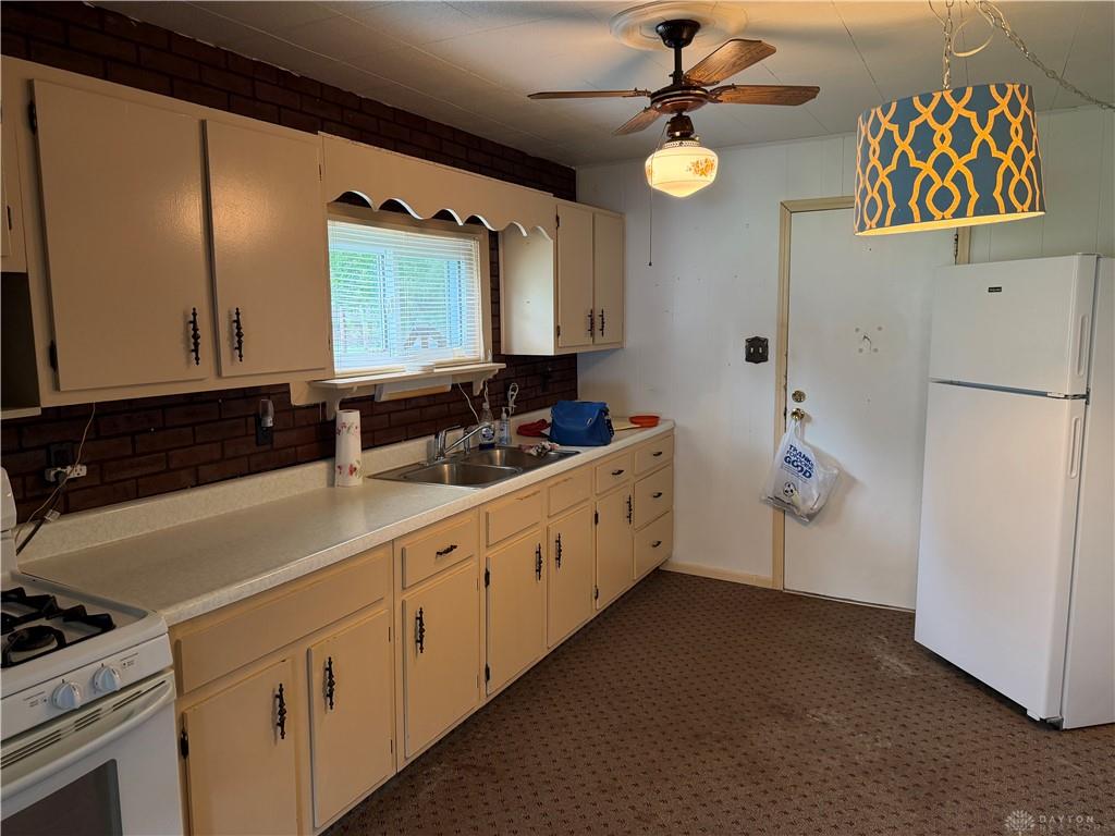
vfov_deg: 56.8
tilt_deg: -6.3
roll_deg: +0.5
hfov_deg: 71.6
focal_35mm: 24
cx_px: 558
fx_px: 773
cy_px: 418
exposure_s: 1/60
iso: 200
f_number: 1.78
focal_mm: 6.76
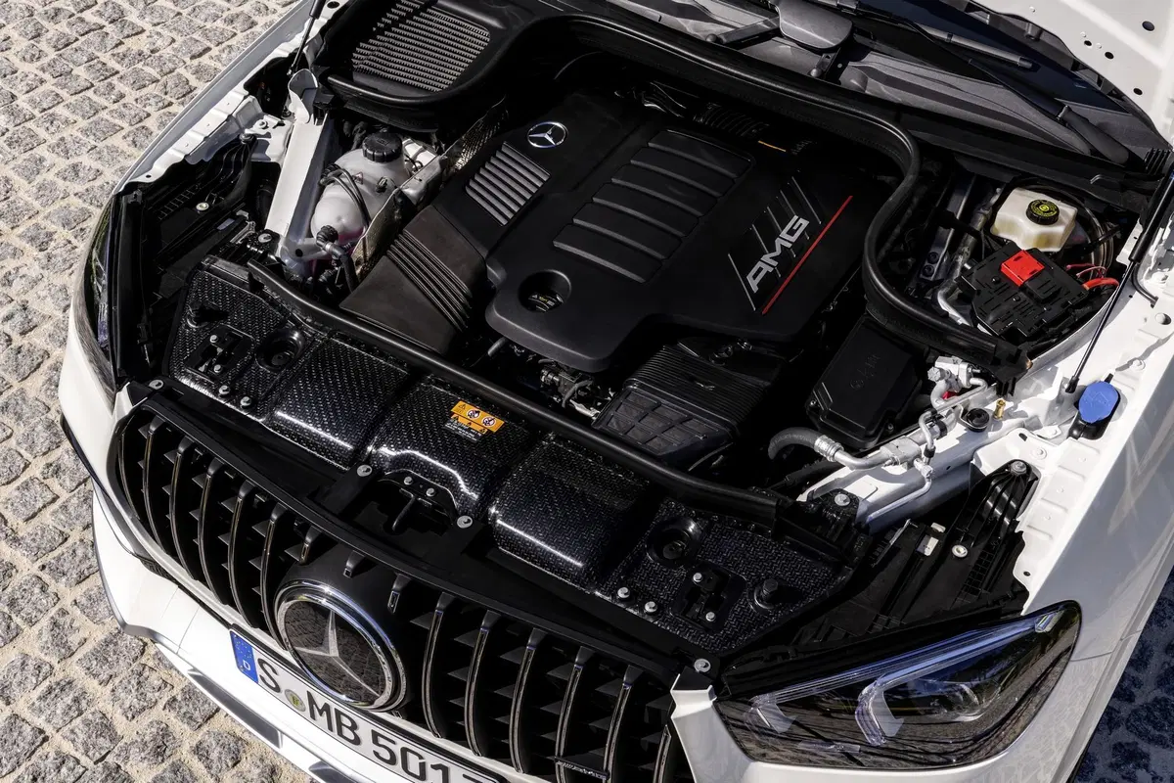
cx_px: 587
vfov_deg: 29.9
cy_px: 392
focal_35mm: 45
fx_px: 1467
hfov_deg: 43.6
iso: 100
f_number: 16
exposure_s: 1/80
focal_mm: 45
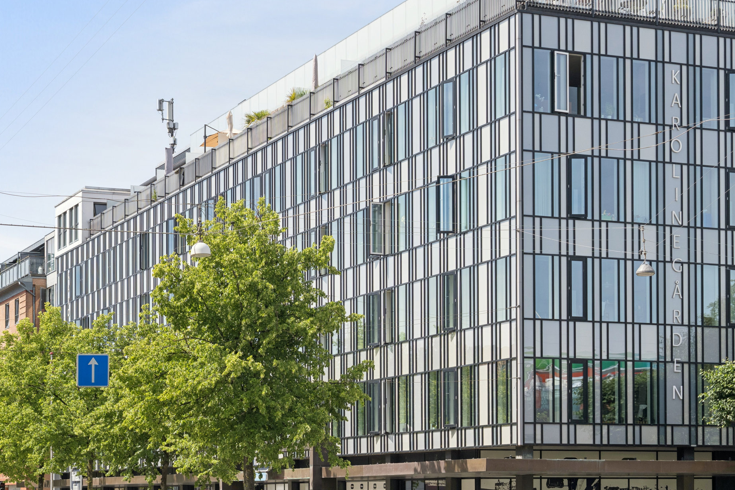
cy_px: 233
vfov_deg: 17.9
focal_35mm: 76
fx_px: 1552
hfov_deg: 26.6
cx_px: 345
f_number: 4
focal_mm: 47
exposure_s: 1/1250
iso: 140
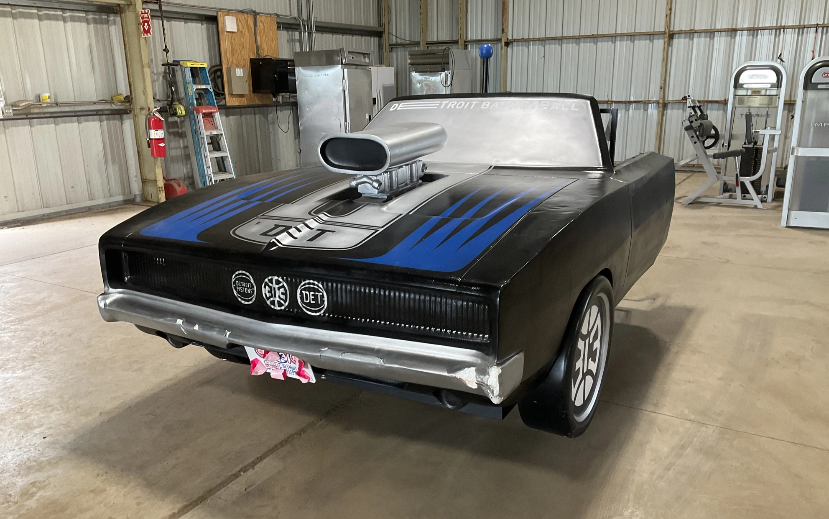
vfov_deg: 40.6
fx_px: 700
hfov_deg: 61.2
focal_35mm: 31
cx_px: 414
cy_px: 284
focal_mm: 3
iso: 80
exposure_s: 1/60
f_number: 1.8
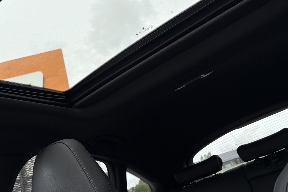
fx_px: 304
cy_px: 50
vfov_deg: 34.4
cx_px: 107
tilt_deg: +30.1
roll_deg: +15.9
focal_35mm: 38
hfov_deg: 50.2
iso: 50
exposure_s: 1/535
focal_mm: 5.96
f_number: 1.6
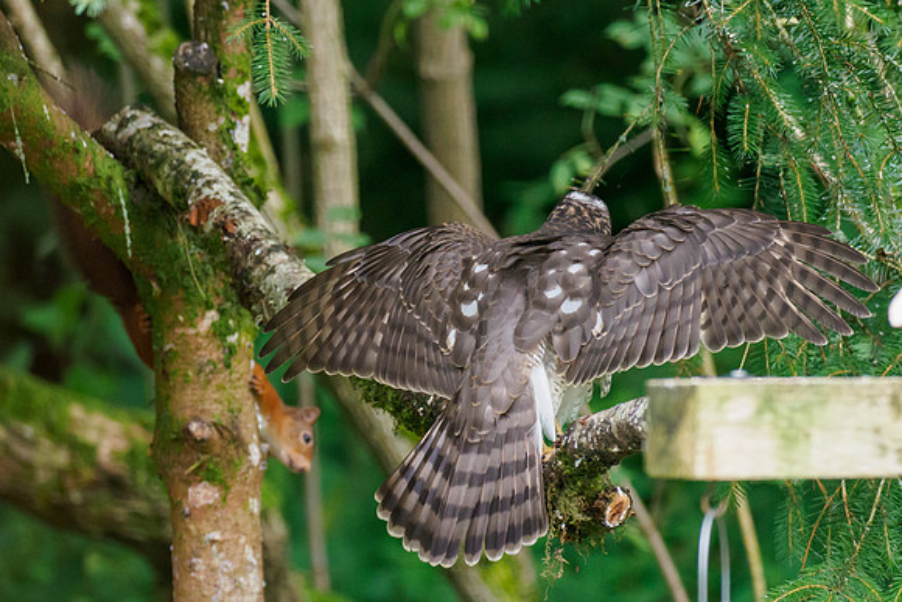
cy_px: 185
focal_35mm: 770
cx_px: 348
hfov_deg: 2.7
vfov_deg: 1.8
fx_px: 19298
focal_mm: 300
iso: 4000
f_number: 4.5
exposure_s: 1/400
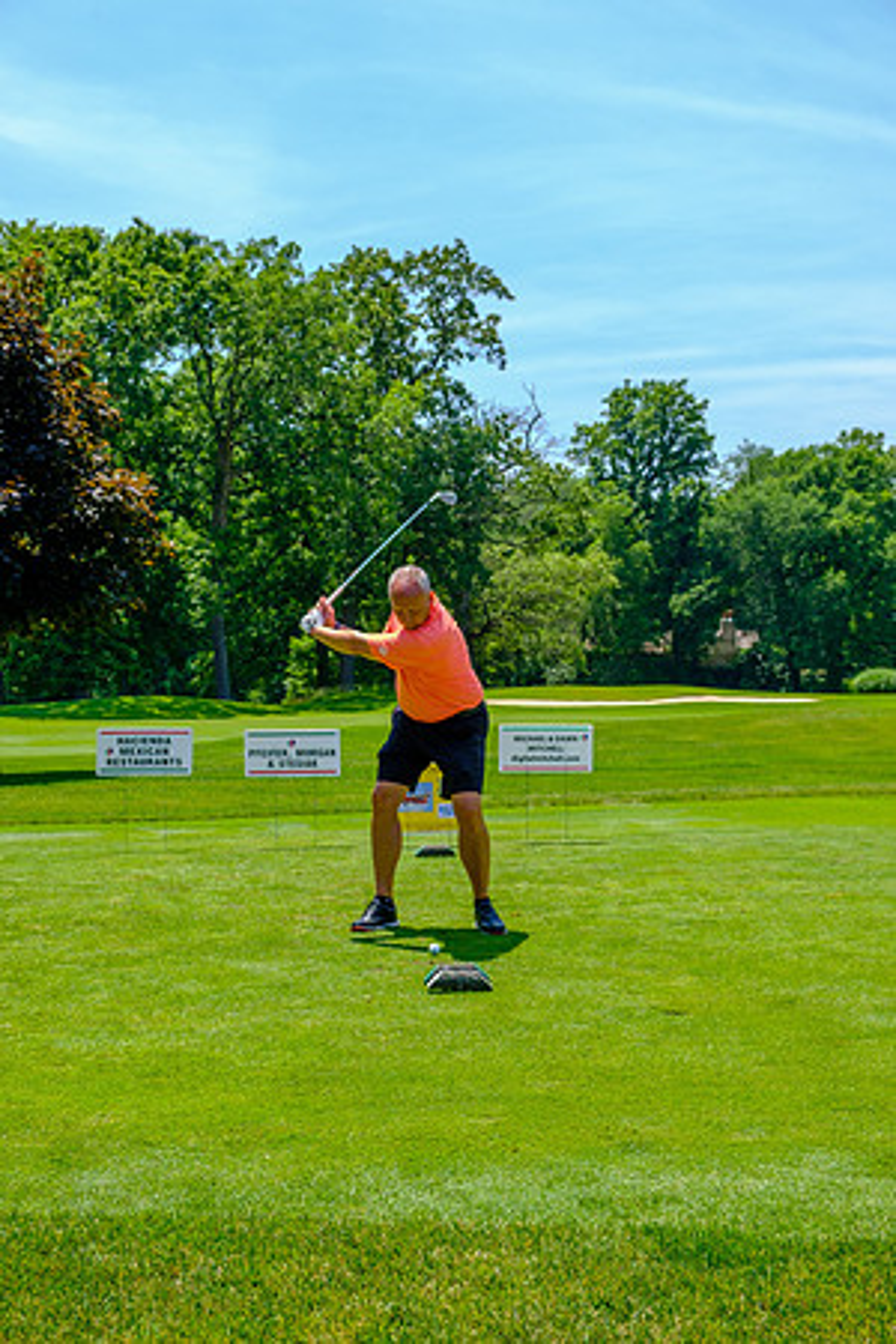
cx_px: 448
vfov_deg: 40.3
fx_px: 1829
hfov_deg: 27.5
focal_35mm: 49
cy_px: 672
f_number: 5.6
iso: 200
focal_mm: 32.9
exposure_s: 1/250
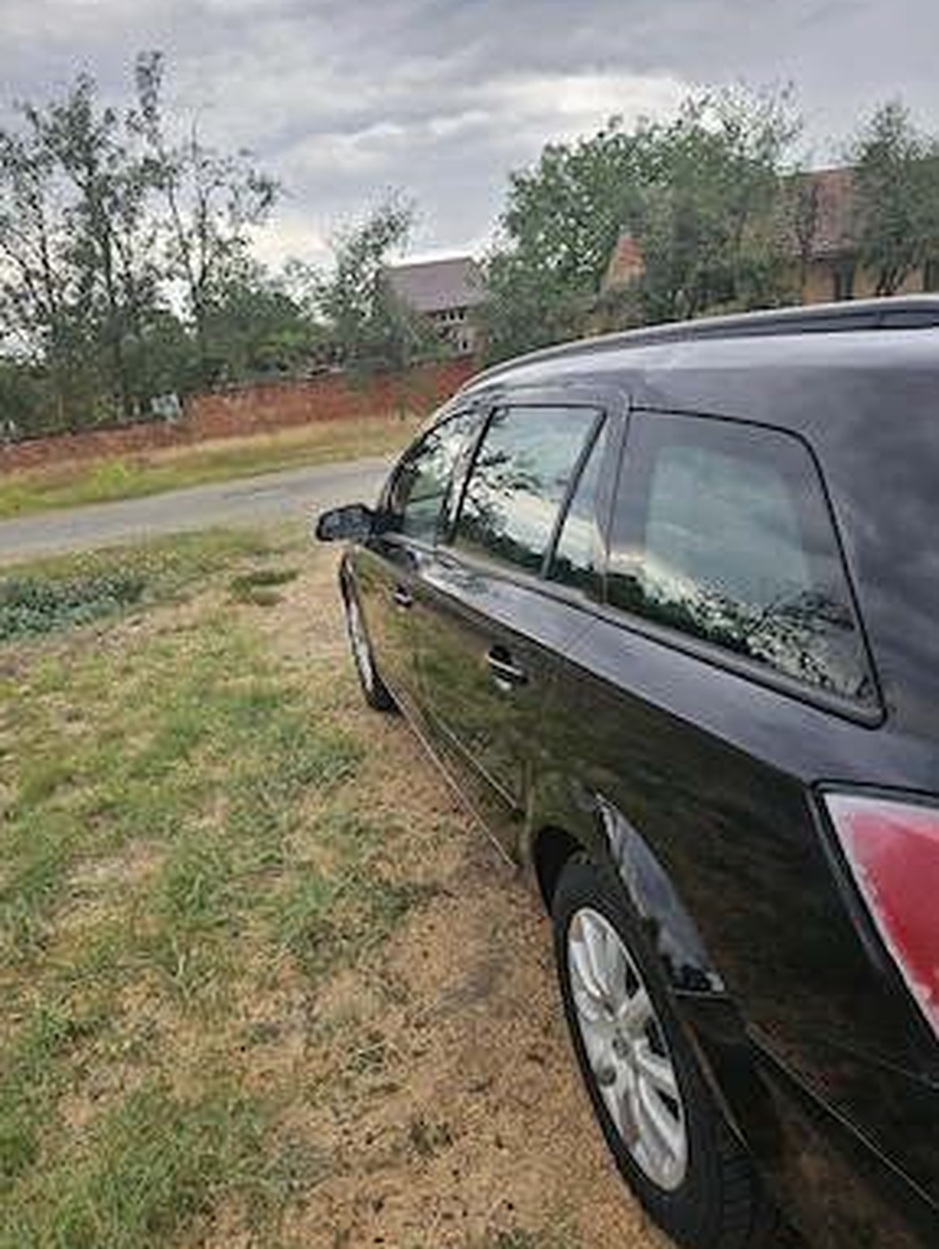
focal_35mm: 24
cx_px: 456
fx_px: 867
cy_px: 629
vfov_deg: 71.5
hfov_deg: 56.9
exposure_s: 1/196
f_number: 1.7
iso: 10
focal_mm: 6.3
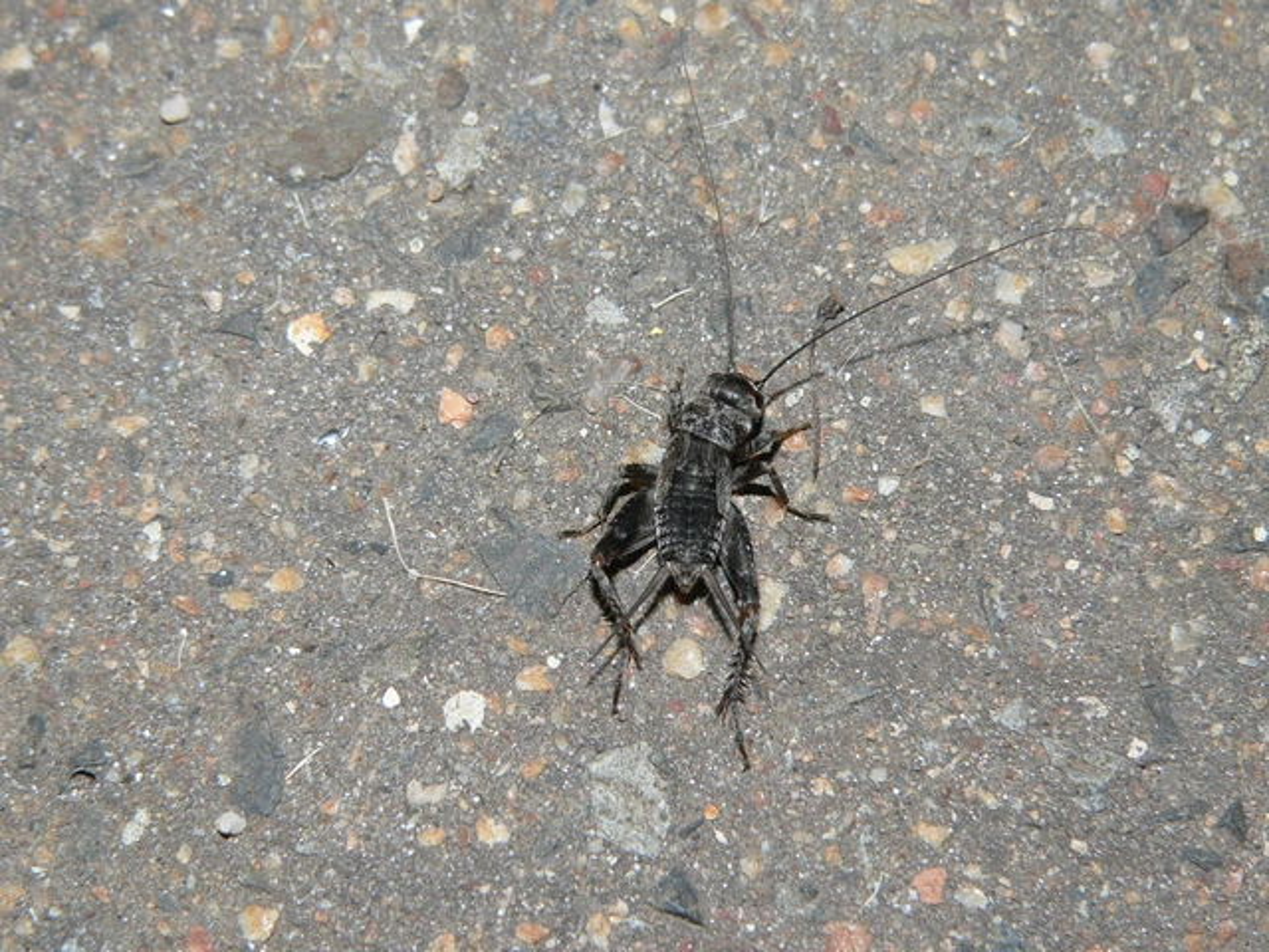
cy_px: 476
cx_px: 634
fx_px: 3263
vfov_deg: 16.6
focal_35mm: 89
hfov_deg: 22.0
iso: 100
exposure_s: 1/60
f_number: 4
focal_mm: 14.8
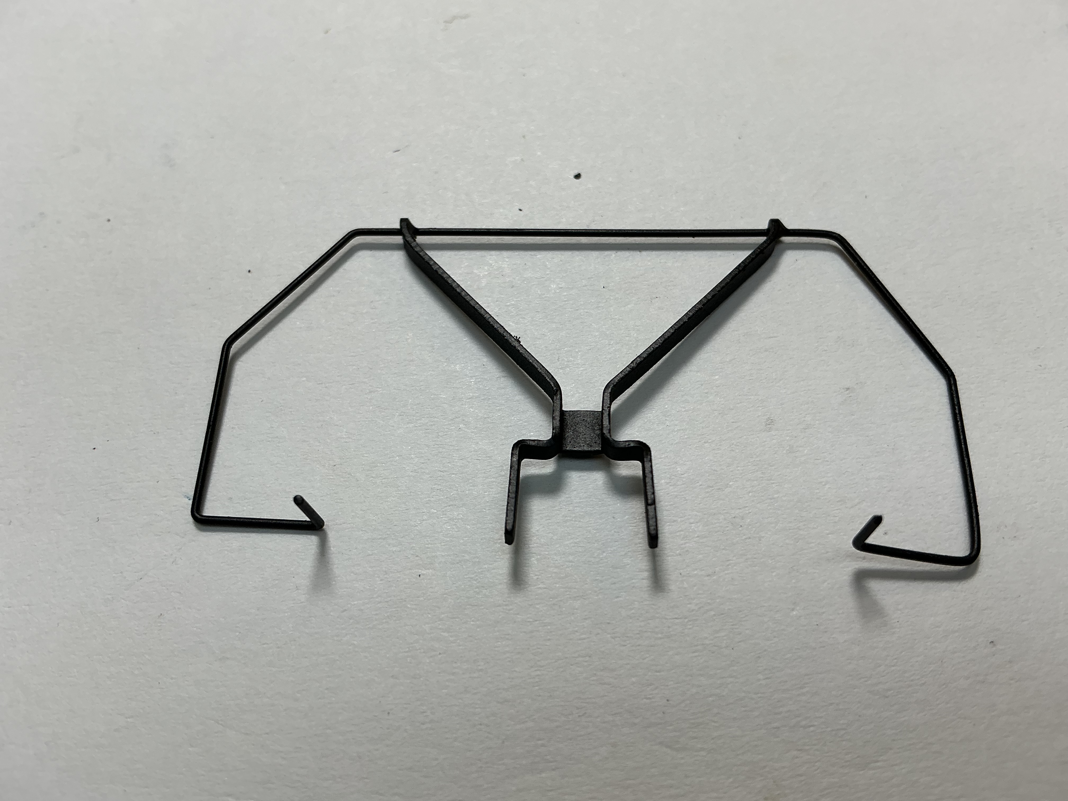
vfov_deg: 48.2
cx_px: 534
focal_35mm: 29
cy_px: 400
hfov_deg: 61.7
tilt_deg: -64.0
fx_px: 895
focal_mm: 3
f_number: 1.8
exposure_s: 1/232
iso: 20
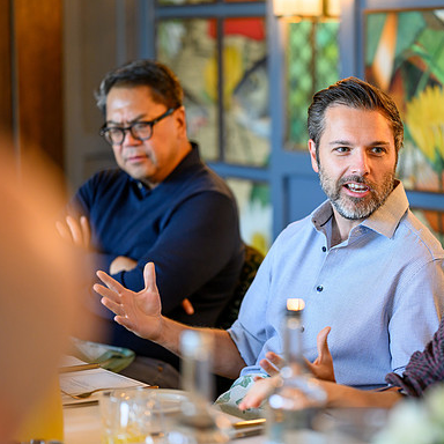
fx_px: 1596
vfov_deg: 15.8
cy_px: 221
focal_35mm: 110
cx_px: 314
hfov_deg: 15.8
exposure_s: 1/200
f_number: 1.8
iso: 720
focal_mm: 85
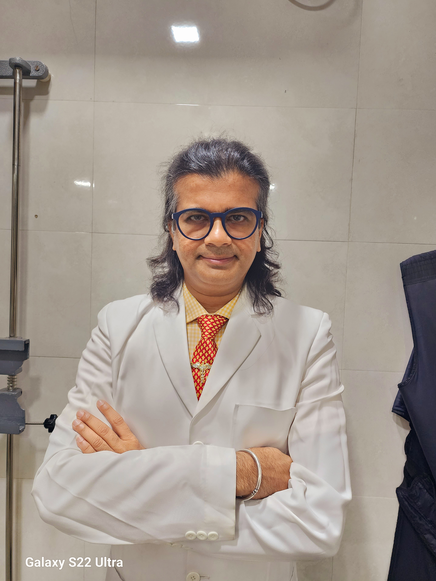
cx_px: 224
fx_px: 403
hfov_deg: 56.8
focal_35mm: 24
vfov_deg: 71.6
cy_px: 295
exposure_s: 1/100
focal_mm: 6.4
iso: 640
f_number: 1.8
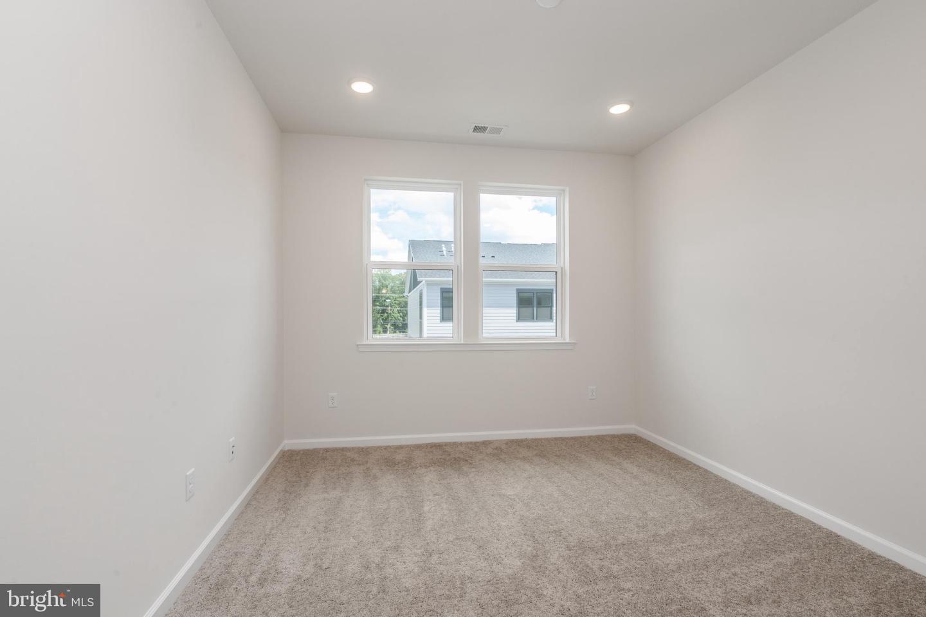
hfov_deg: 96.7
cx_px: 463
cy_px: 308
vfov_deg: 73.7
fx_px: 412
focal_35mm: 16
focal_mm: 16
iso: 400
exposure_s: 1/50
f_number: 11
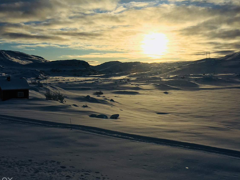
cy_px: 83
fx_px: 284
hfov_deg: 45.7
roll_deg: -0.6
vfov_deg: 35.1
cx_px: 130
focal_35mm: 41
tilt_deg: -1.1
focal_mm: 4.15
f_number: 2.2
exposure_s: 1/4274
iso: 25
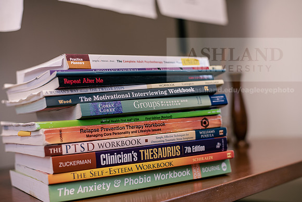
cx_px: 151
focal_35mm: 50
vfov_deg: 27.0
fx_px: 420
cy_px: 101
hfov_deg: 39.6
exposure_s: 1/200
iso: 500
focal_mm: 50
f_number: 2.5
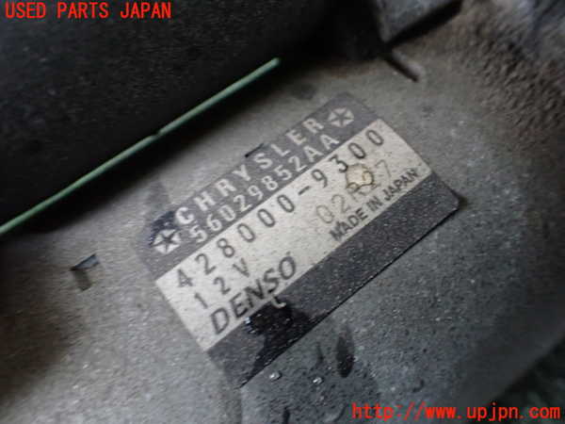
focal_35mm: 30
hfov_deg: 60.0
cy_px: 212
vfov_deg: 46.8
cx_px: 282
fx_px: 490
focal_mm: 5.4
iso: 800
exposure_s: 1/40
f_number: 2.3
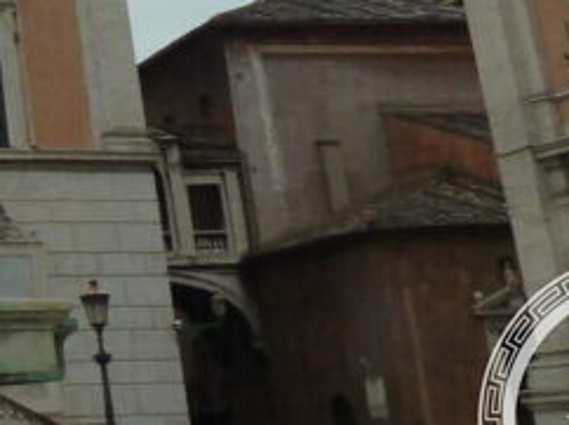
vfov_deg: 12.8
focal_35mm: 106
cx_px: -379
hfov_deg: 16.3
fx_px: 1741
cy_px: -303
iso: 125
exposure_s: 1/100
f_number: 4
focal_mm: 4.1
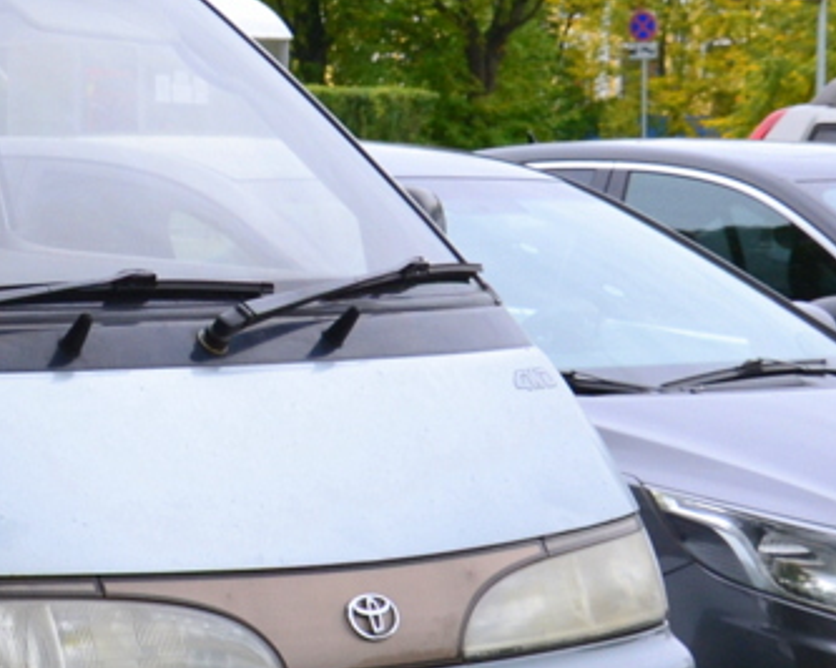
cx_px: -244
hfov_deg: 13.1
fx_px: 3511
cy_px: 419
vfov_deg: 10.9
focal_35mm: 142
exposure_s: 1/100
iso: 400
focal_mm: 28
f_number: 9
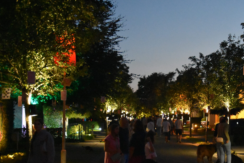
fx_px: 447
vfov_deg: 20.6
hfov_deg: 30.3
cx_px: 161
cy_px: 101
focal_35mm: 66
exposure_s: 1/60
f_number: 4.2
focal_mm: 32
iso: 10000
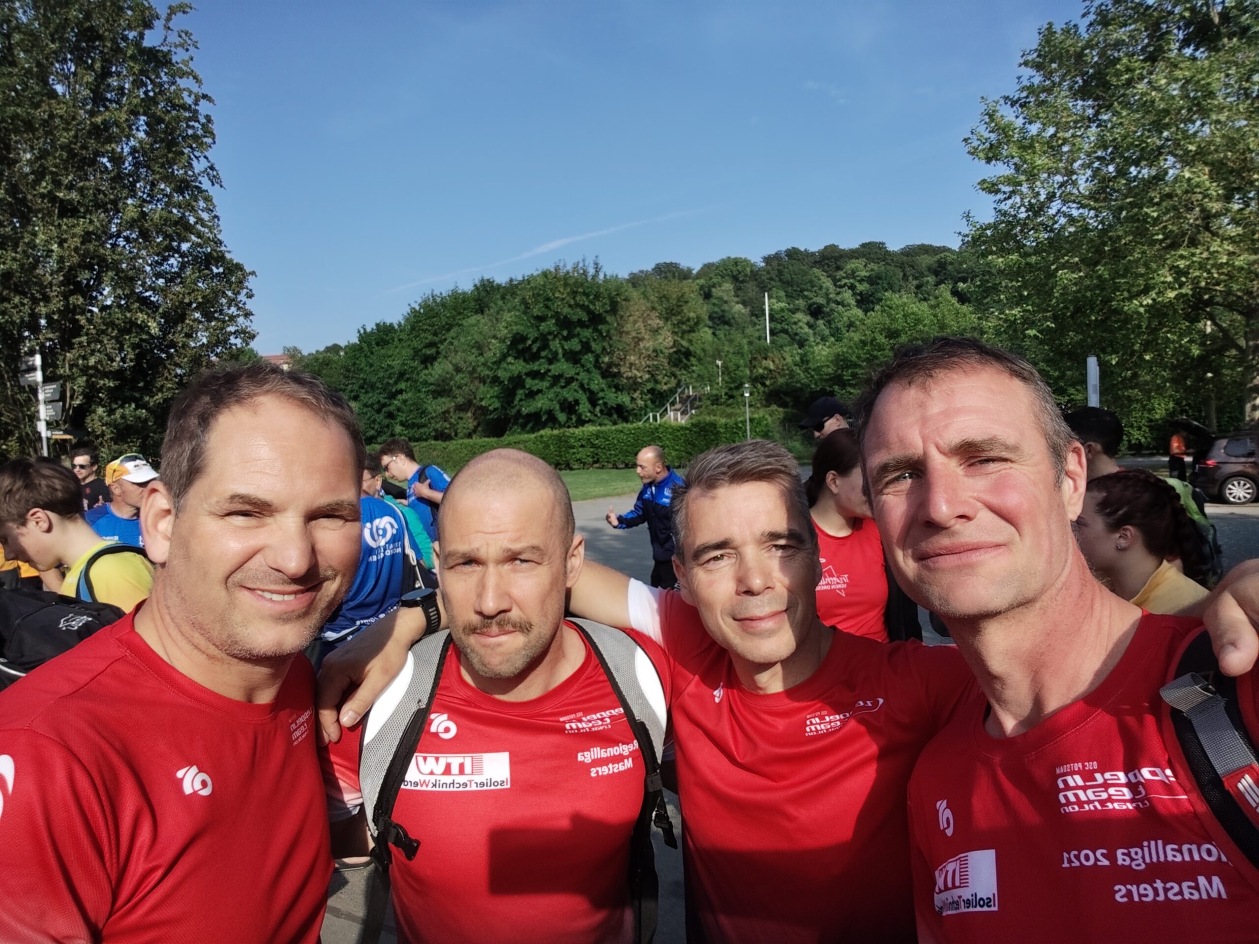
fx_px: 764
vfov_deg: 63.4
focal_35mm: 21
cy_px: 472
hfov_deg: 79.0
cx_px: 630
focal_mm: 2.23
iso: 50
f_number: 2.2
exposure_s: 1/953
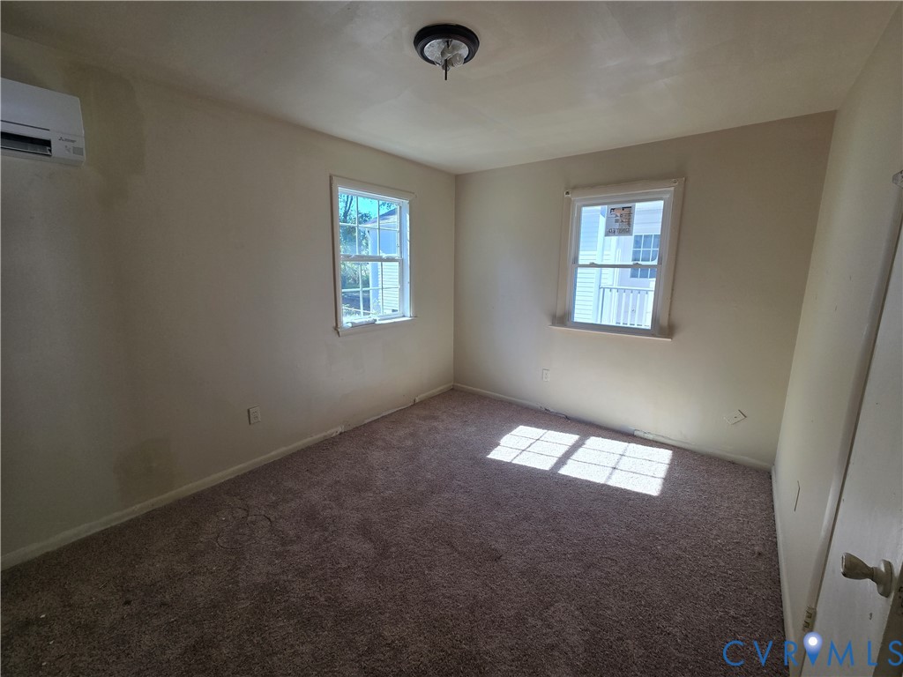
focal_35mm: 13
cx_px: 452
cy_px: 338
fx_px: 339
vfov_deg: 89.9
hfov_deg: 106.2
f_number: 2.2
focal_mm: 2.2
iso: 50
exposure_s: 1/188
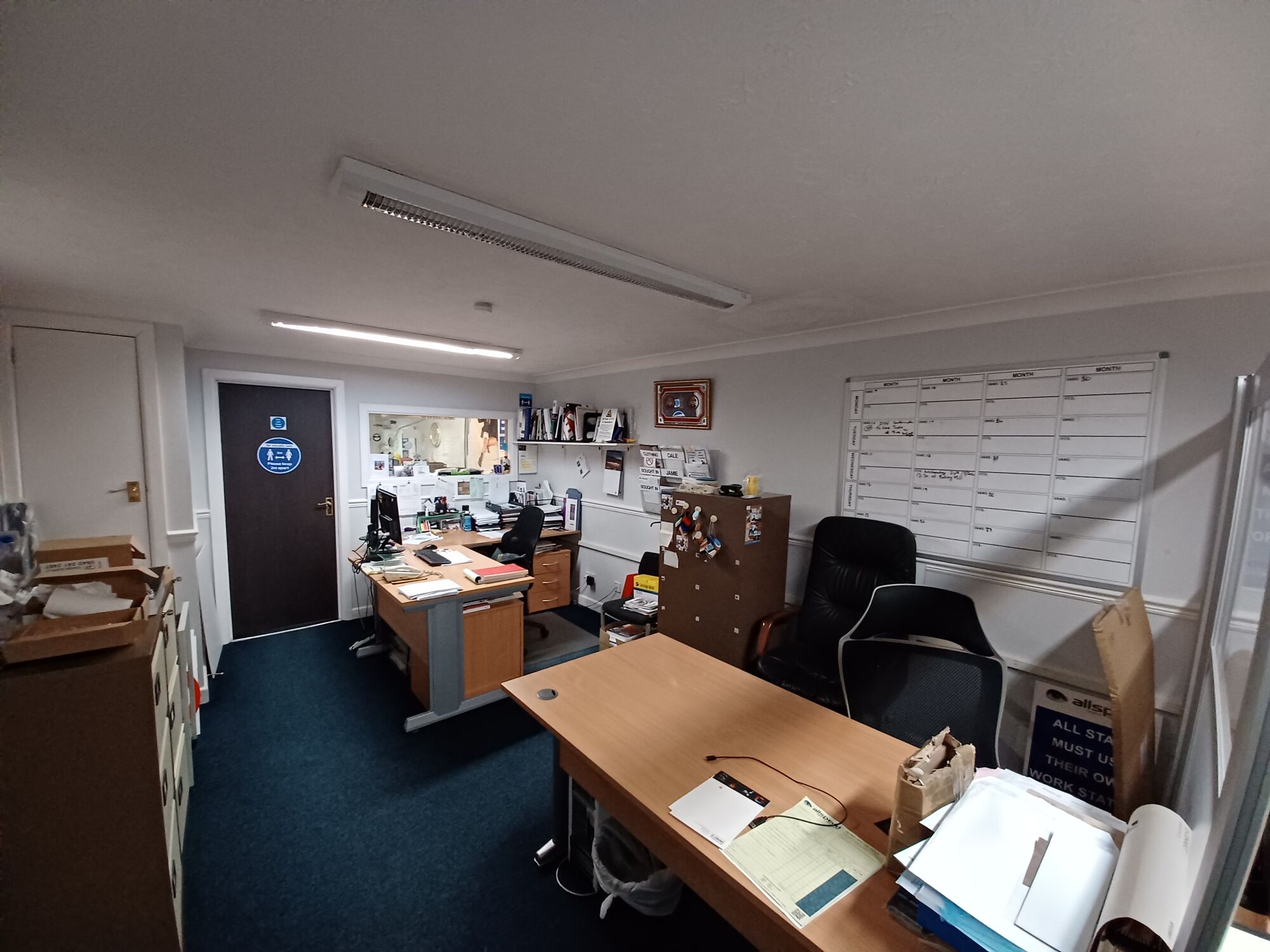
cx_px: 635
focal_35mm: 13
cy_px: 476
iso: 250
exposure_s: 1/25
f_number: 2.2
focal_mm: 1.42
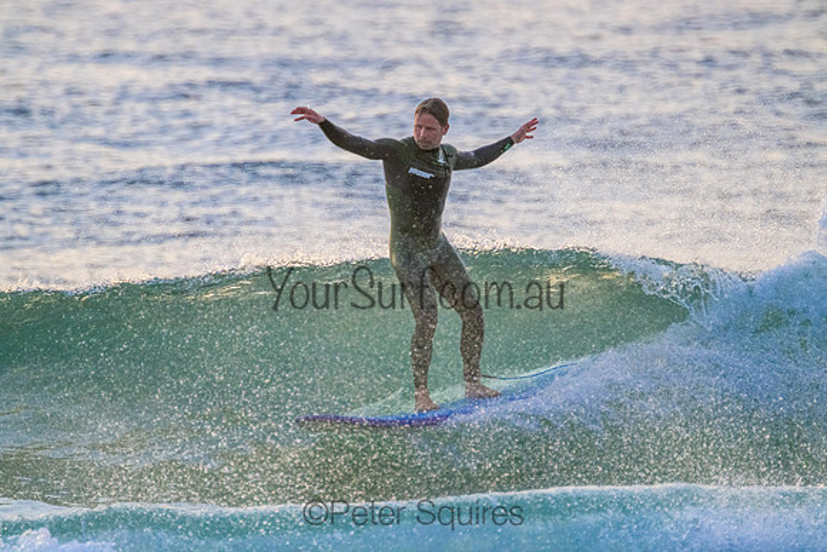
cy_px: 276
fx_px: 18381
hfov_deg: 2.6
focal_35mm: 800
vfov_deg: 1.7
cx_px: 414
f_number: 11
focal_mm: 800
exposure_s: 1/1250
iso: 3200
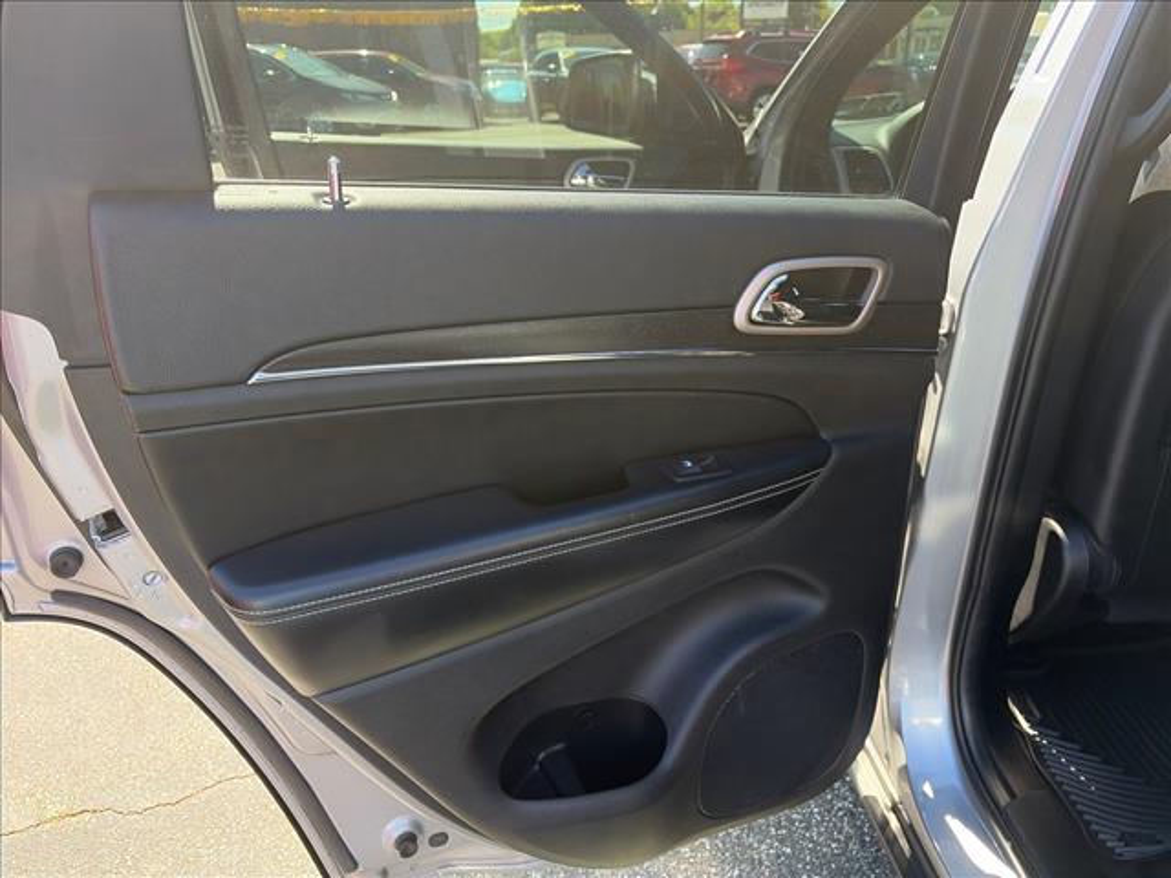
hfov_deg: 67.3
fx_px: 880
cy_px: 439
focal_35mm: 26
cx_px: 586
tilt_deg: -21.9
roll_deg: +3.0
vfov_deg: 53.1
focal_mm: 5.96
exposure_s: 1/172
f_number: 1.6
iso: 50
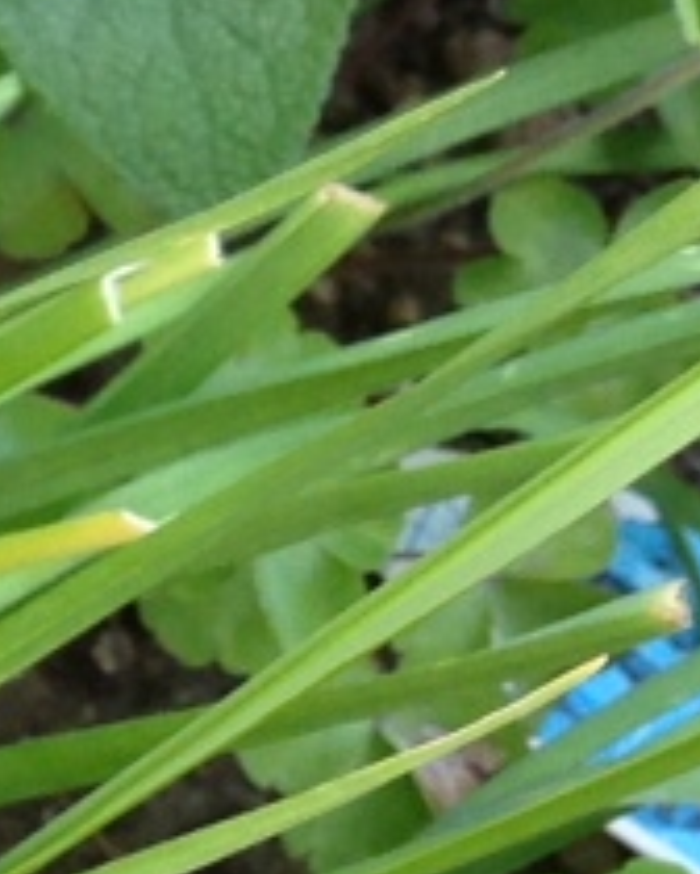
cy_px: -33
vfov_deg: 7.7
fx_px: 6474
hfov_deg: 6.0
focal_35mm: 250
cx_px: -696
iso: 50
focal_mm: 4.13
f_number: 2.4
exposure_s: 1/60
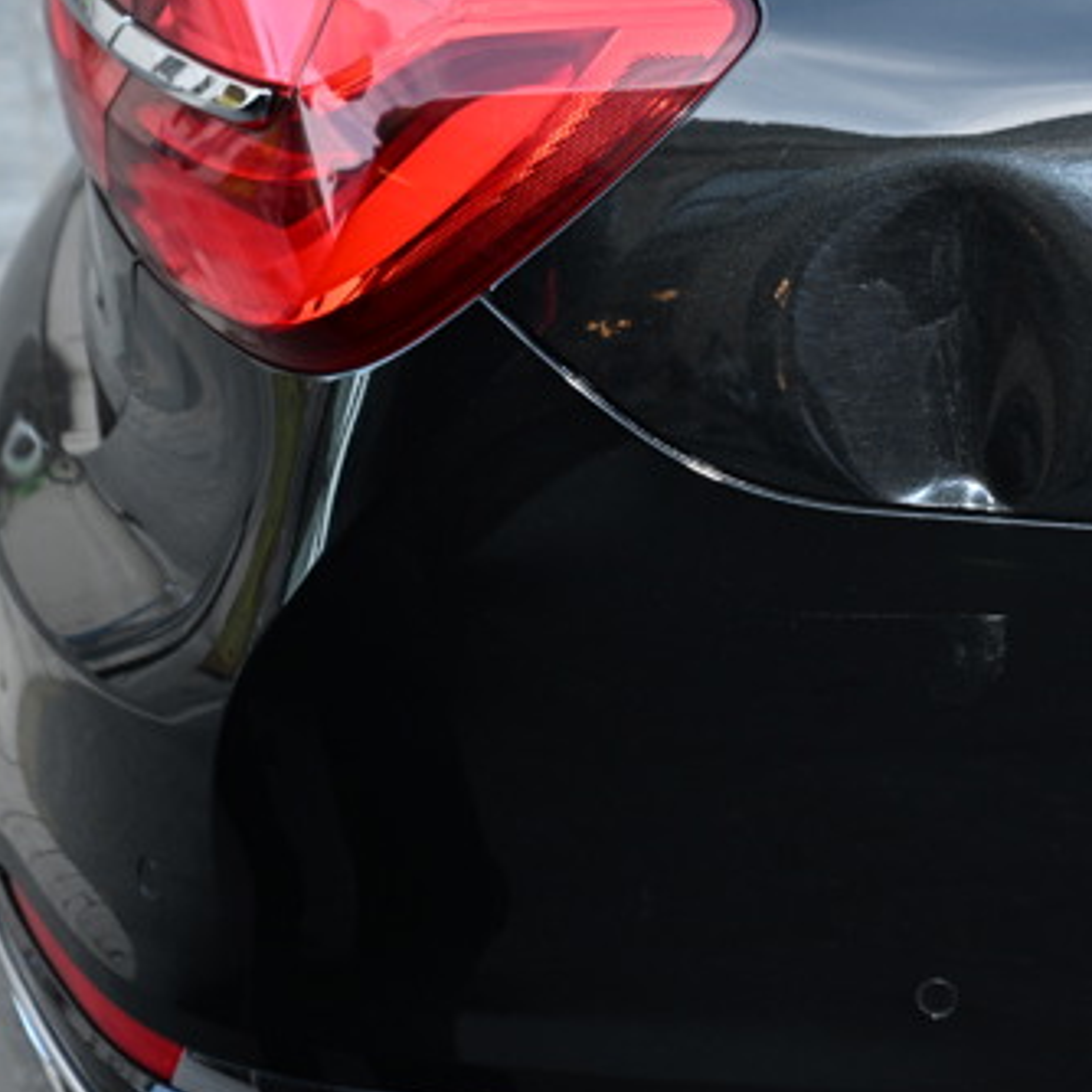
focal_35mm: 123
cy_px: 392
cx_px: 1121
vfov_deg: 14.2
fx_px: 4390
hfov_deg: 13.9
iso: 800
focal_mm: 70
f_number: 5.6
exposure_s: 1/250
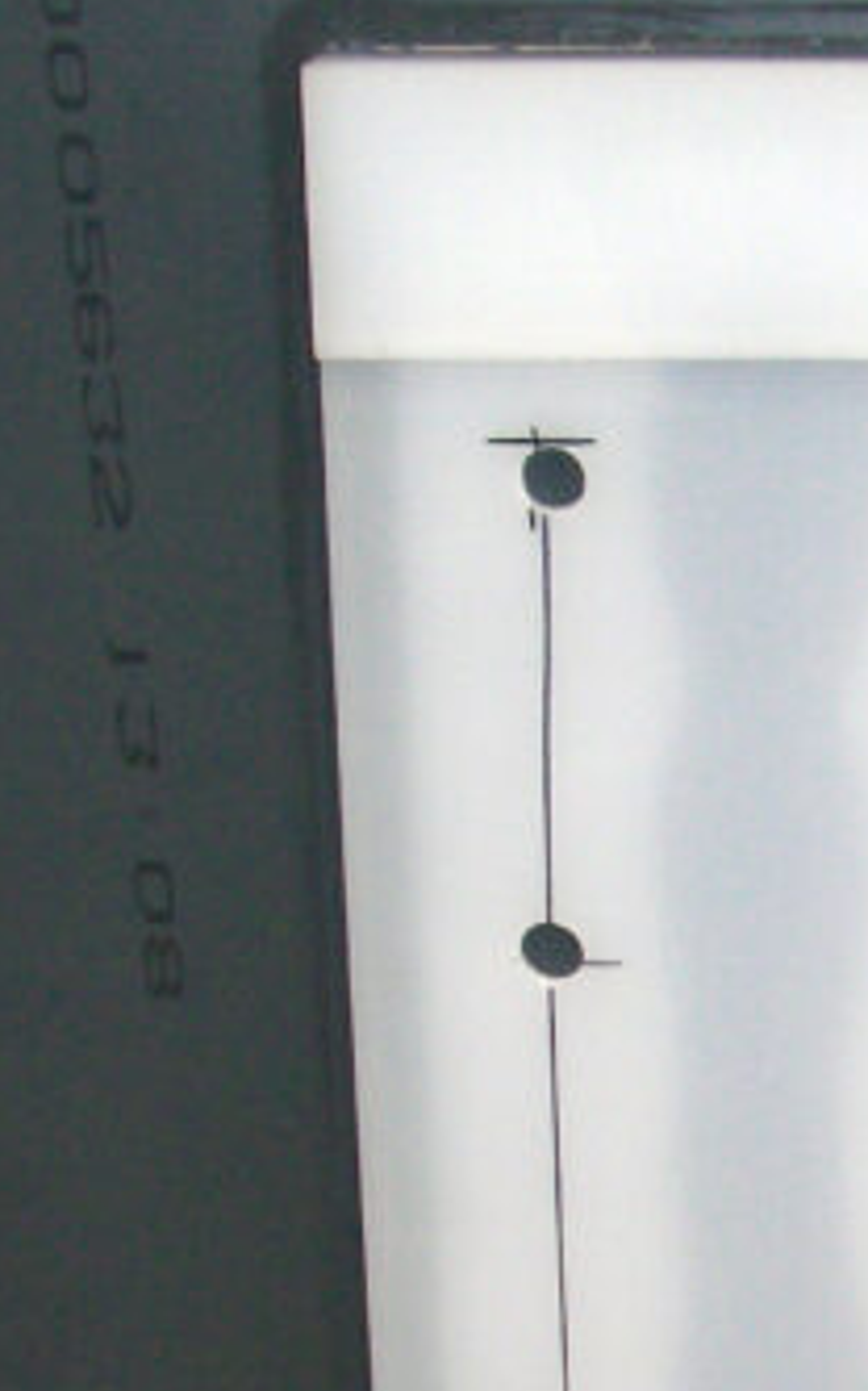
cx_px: 1223
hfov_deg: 10.3
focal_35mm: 124
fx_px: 4695
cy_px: 1458
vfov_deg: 16.4
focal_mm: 7.9
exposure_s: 1/60
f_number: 2.8
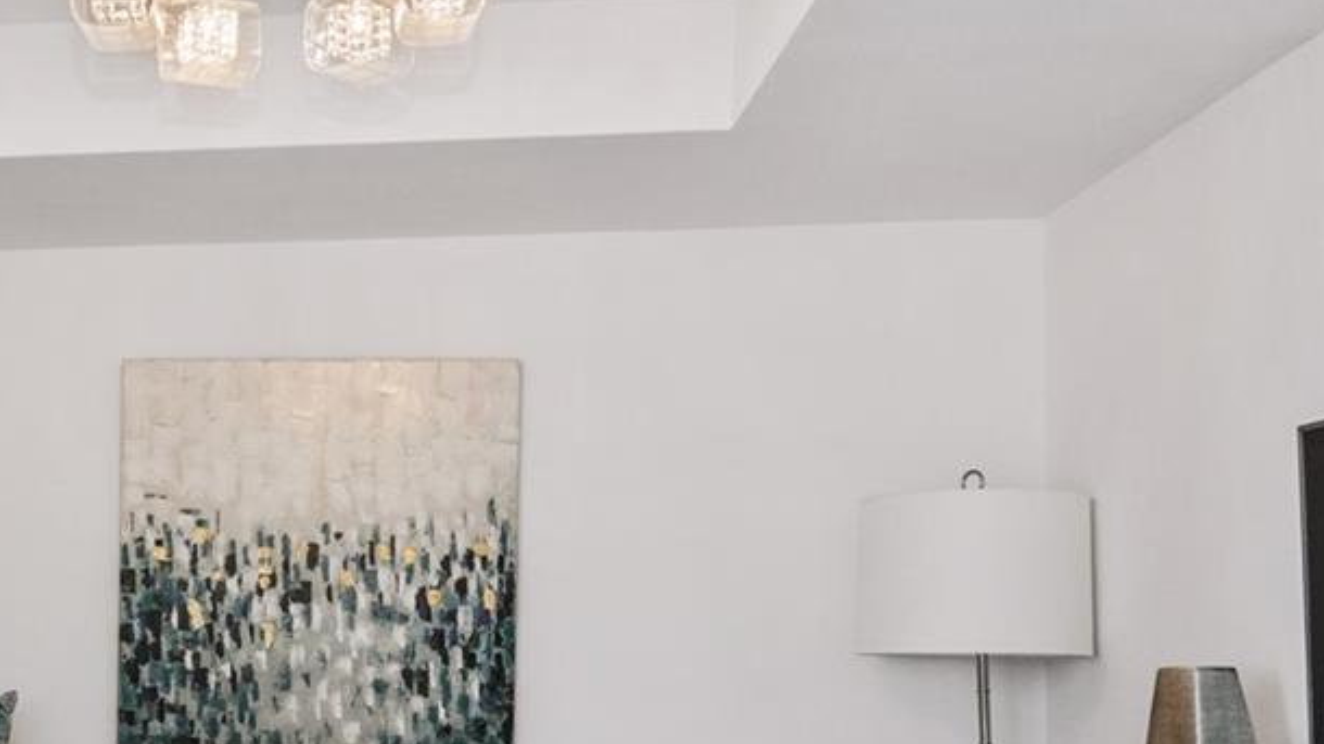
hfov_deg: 36.3
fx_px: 1931
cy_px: 697
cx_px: 224
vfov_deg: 21.3
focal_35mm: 55
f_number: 8
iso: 200
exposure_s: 1/13
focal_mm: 20
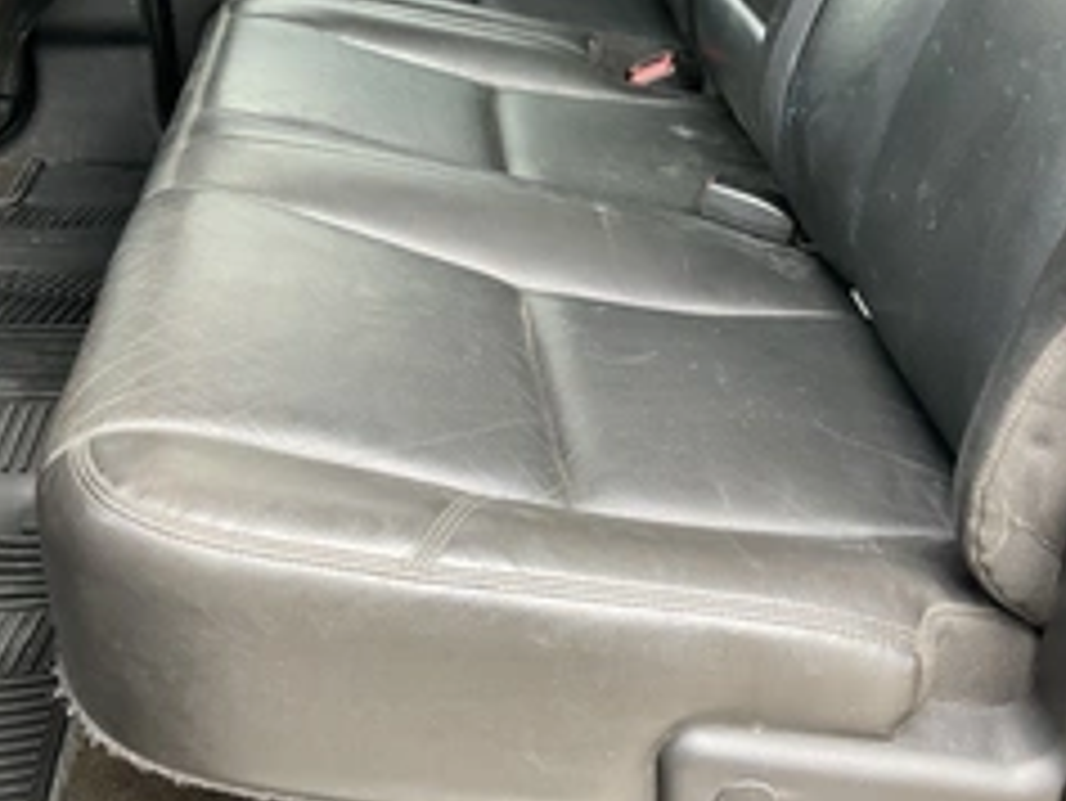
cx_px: 445
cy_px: 346
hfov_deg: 38.8
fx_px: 1510
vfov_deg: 29.7
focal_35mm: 49
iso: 64
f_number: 1.8
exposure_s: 1/122
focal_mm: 3
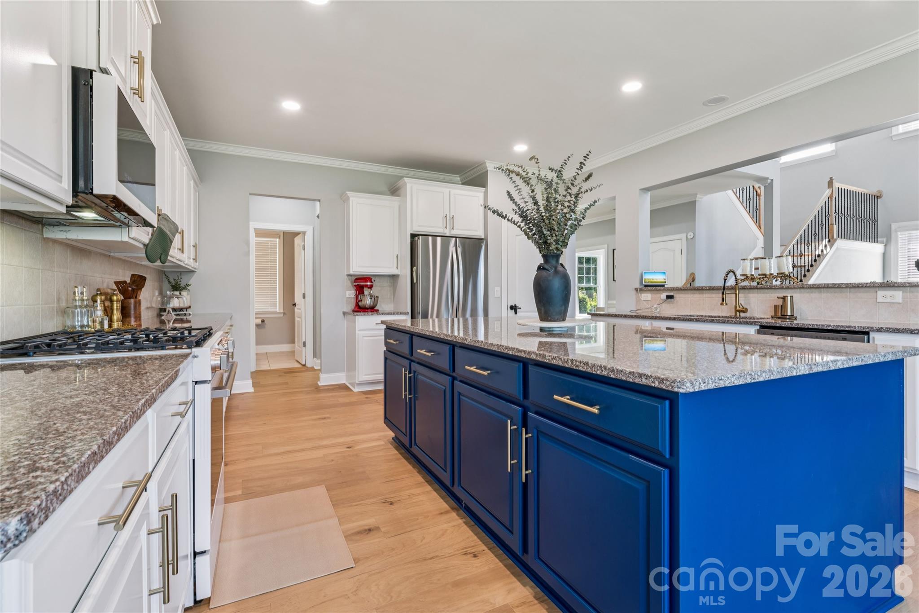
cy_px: 306
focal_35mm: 16
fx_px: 421
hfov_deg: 95.0
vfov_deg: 72.0
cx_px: 460
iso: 200
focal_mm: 16.5
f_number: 13
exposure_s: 1/3.33
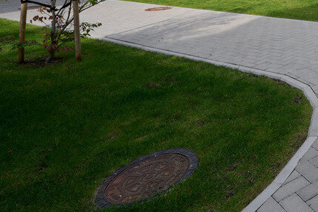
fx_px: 353
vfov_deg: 27.8
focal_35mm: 40
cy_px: -63
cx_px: 402
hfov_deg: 35.3
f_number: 11
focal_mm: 15
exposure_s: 1/60
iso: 64
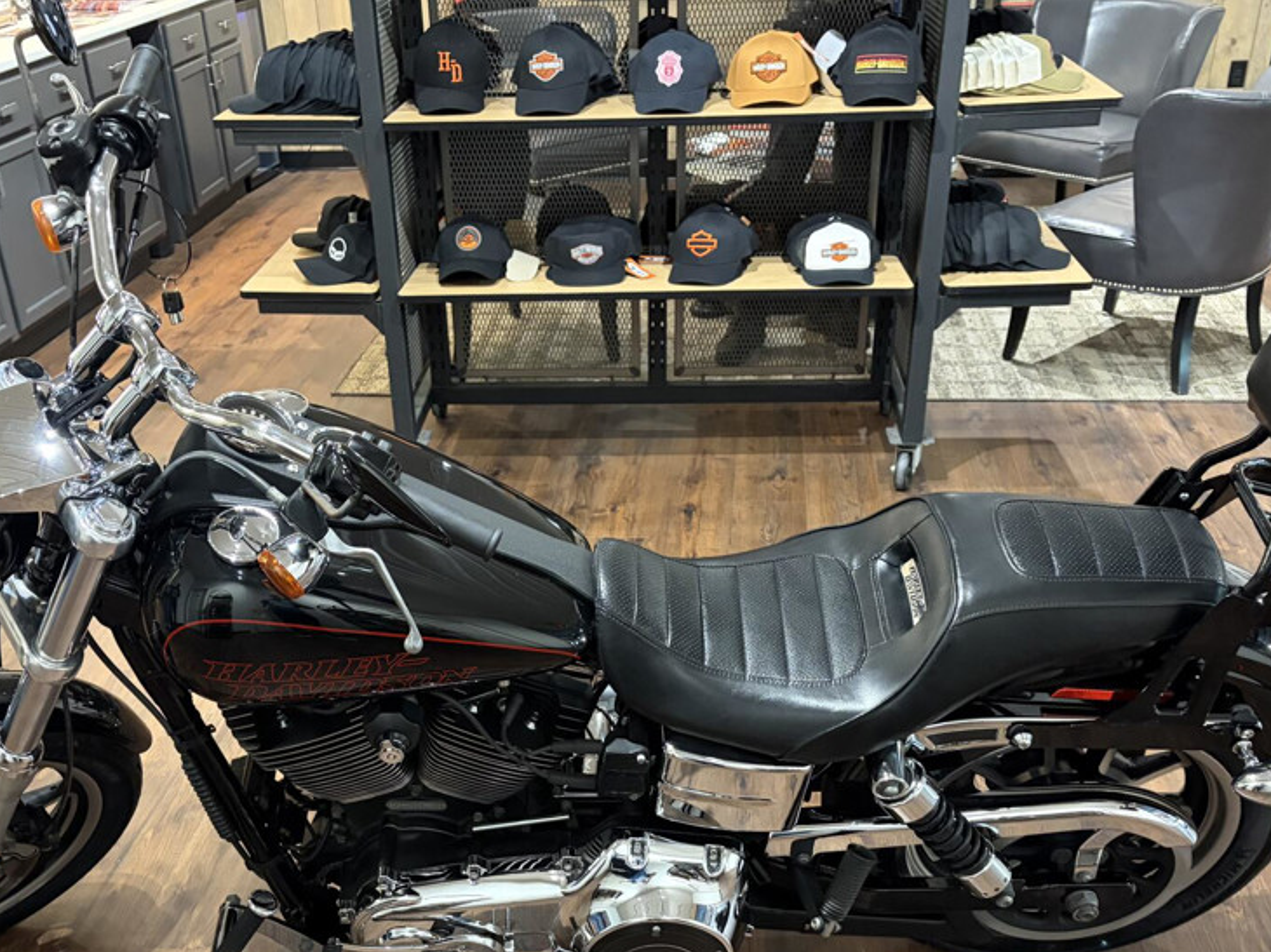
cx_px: 574
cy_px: 694
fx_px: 1395
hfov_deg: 48.9
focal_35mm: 38
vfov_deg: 36.9
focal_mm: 5.96
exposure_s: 1/30
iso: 500
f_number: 1.6
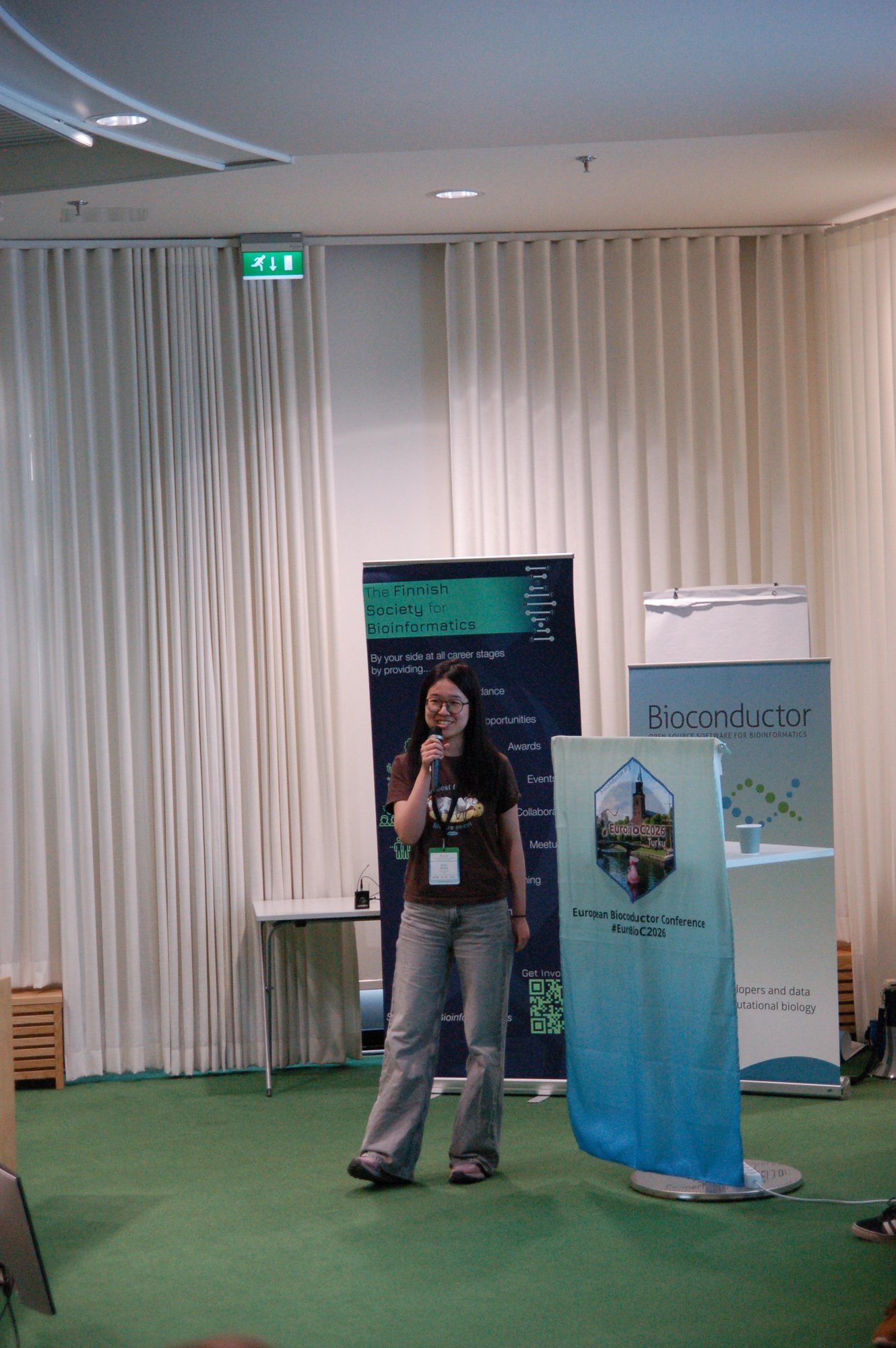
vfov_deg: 27.0
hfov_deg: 18.2
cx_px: 448
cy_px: 674
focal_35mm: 75
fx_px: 2805
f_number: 3.2
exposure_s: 1/125
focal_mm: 50
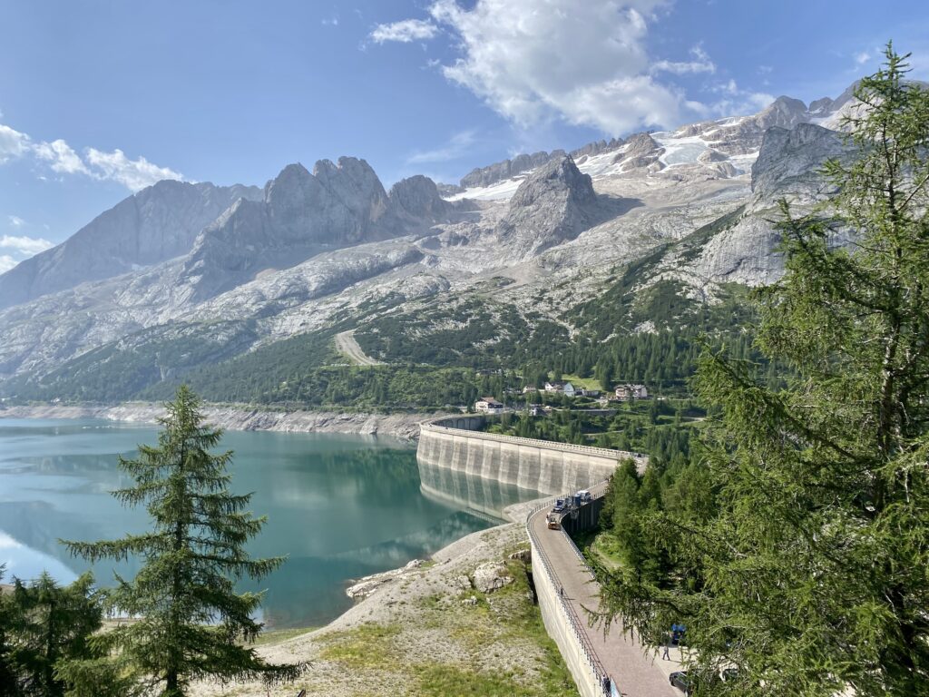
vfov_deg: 53.1
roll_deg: +0.4
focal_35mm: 26
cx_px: 464
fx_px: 698
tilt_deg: +2.4
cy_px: 348
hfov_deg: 67.3
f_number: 1.8
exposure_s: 1/3731
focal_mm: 4.25
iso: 32
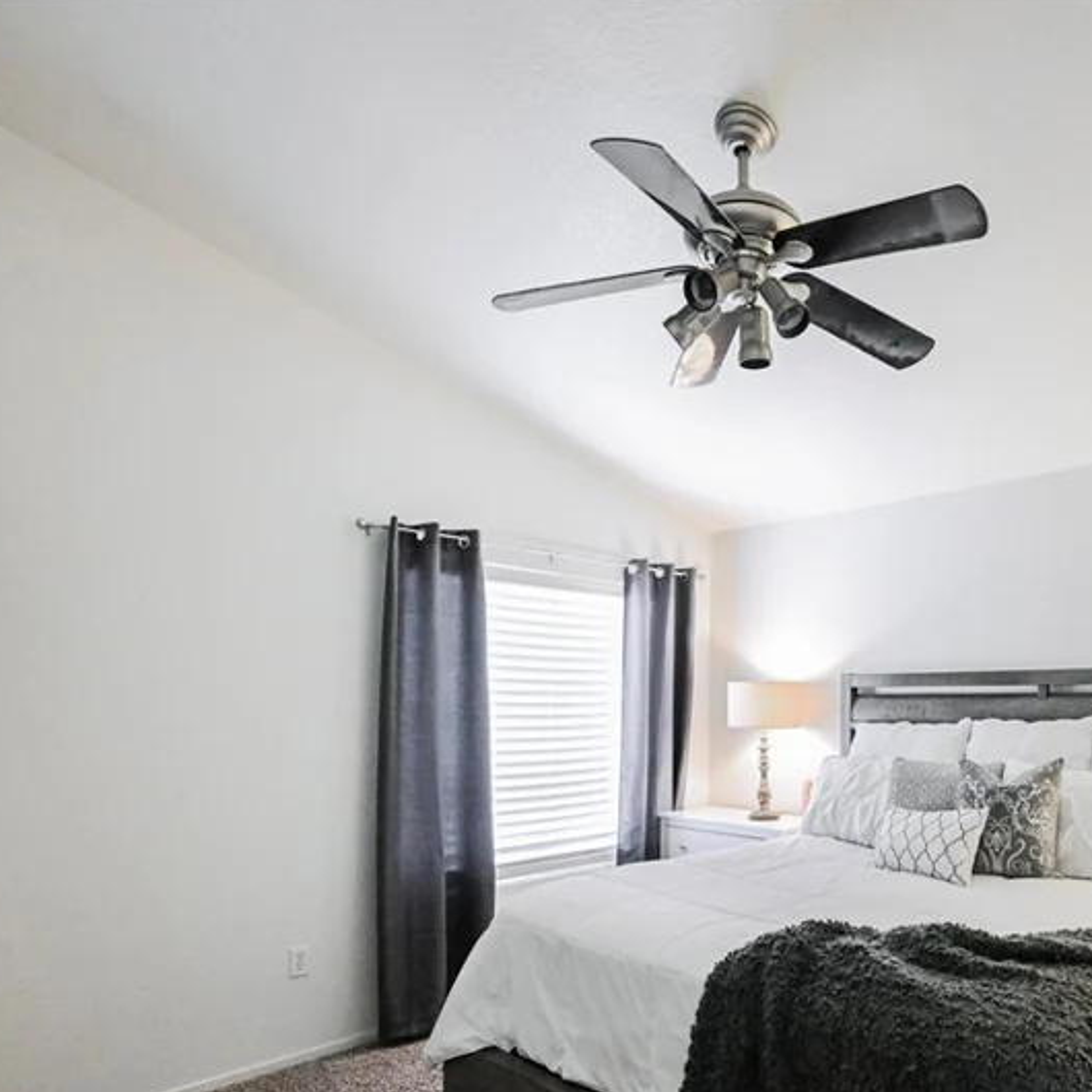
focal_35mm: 23
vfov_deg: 66.1
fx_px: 821
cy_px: 695
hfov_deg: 64.8
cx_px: 760
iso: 5000
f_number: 5.6
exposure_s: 1/60
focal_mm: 14
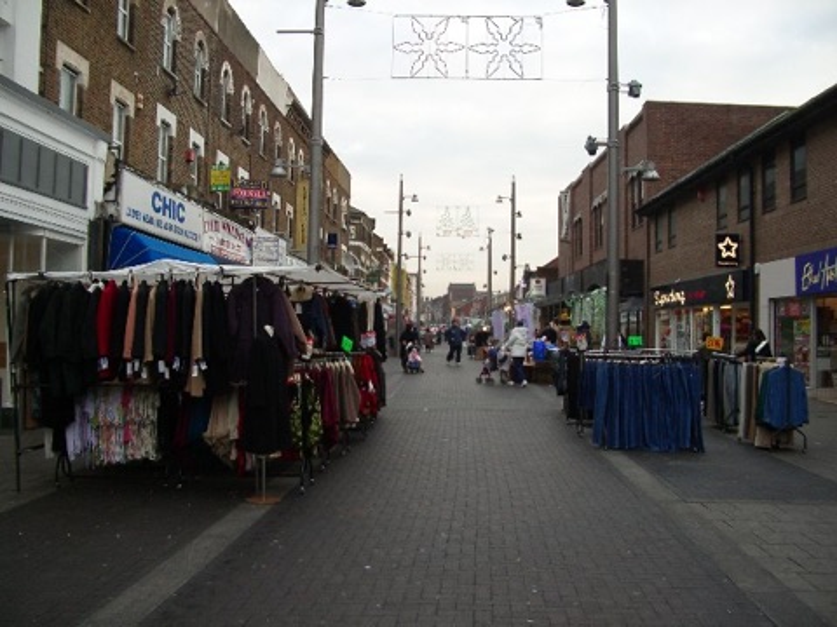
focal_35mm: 35
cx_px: 418
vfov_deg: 40.7
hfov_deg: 52.6
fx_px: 846
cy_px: 314
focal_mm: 5.8
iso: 80
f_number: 2.6
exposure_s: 1/160
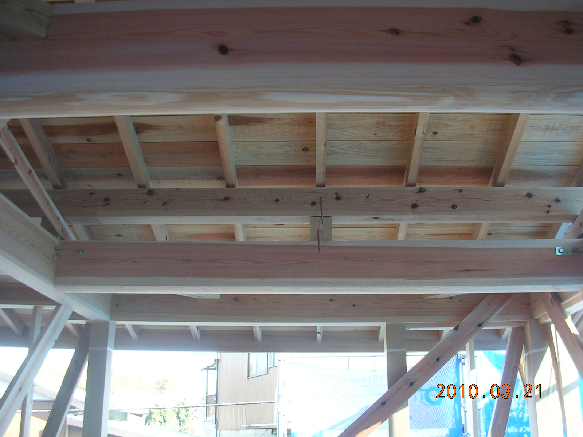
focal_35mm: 38
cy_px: 218
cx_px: 292
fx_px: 640
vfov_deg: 37.7
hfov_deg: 49.0
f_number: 2.8
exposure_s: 1/45.2
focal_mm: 5.8
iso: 50
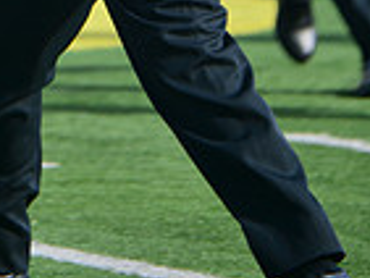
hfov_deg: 2.2
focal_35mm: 891
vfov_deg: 1.7
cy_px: -299
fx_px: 9532
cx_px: 35
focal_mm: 290
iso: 125
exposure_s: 1/800
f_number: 5.6
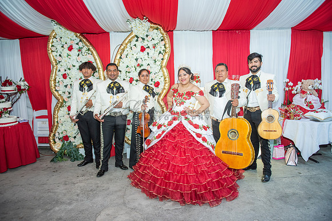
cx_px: 166
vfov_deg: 53.2
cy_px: 110
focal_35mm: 24
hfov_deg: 73.7
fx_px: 221
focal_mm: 24
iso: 800
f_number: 3.2
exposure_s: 1/160
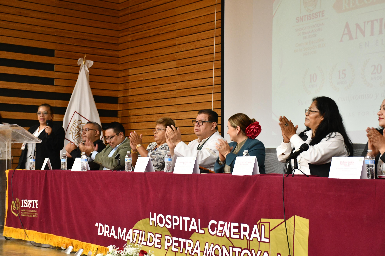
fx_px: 674
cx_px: 192
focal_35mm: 63
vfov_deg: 21.6
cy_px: 128
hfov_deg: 31.9
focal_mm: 42
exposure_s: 1/40
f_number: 5.6
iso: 2000
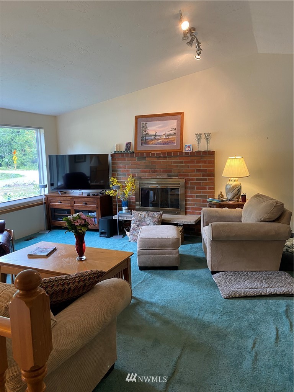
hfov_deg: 53.1
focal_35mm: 26
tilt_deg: -6.6
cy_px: 196
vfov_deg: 67.3
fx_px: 294
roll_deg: +2.1
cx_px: 147
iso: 160
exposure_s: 1/60
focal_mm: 4.25
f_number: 1.8
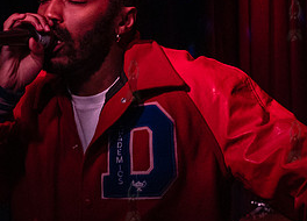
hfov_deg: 15.9
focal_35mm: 125
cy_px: 60
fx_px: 1093
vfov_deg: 11.5
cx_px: 76
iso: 12800
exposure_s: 1/160
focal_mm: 50
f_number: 5
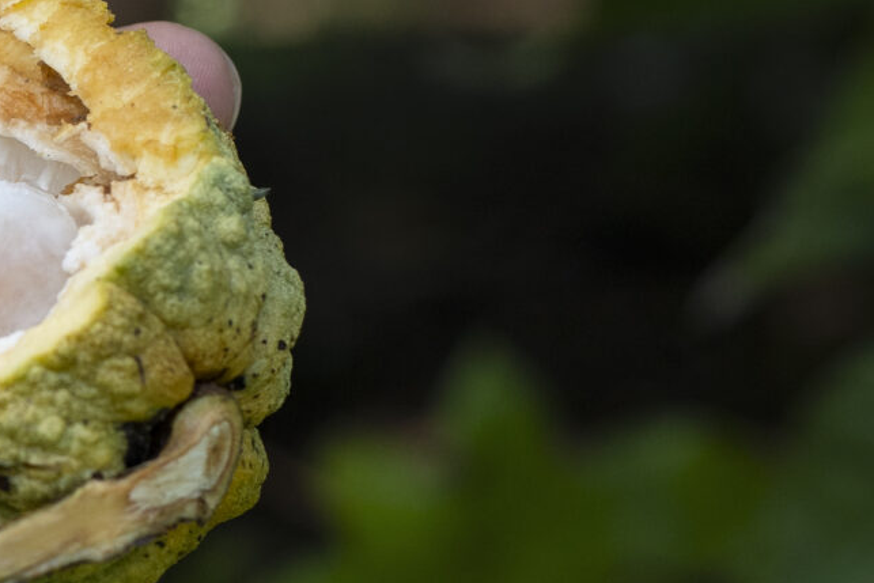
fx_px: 4832
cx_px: -377
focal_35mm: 199
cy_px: 343
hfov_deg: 10.1
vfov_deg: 6.9
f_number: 4.5
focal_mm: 50
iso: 500
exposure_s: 1/800
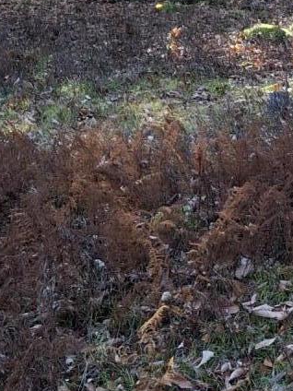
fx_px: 1332
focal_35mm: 118
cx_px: 636
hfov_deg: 11.1
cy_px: 84
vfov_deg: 16.6
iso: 25
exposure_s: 1/120
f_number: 1.8
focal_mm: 4.69
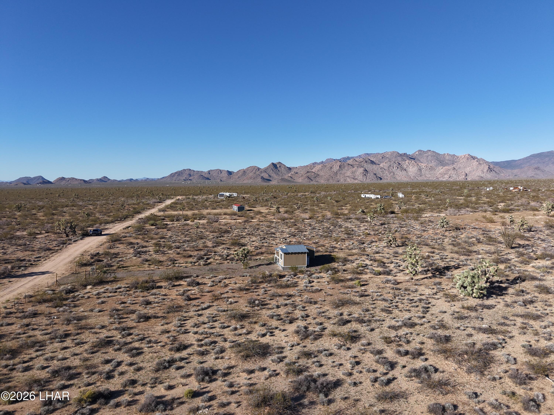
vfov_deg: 56.8
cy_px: 208
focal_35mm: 24
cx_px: 277
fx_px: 384
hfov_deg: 71.6
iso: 100
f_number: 1.8
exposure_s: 1/3000
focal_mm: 8.67
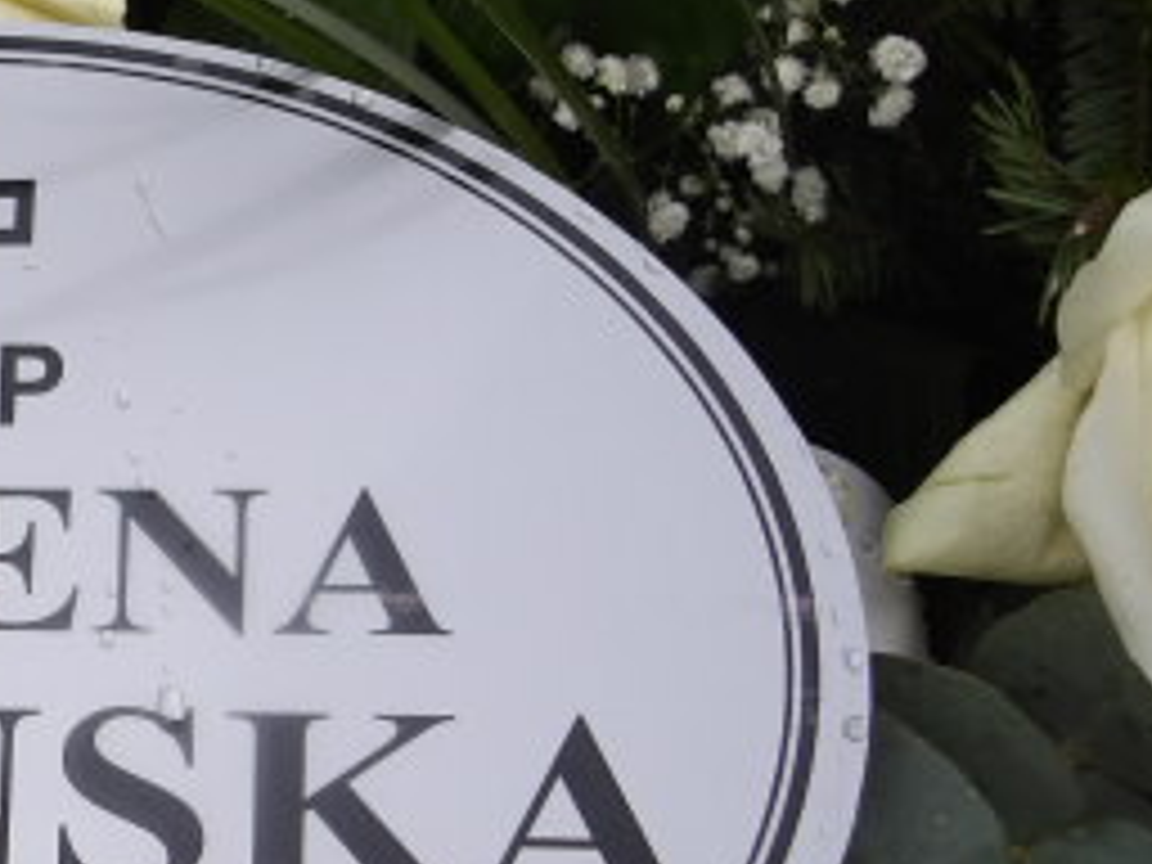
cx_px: -194
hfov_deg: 21.5
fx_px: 2829
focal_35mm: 85
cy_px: 702
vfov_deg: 17.2
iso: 100
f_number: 3.3
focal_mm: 6.1
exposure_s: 1/711
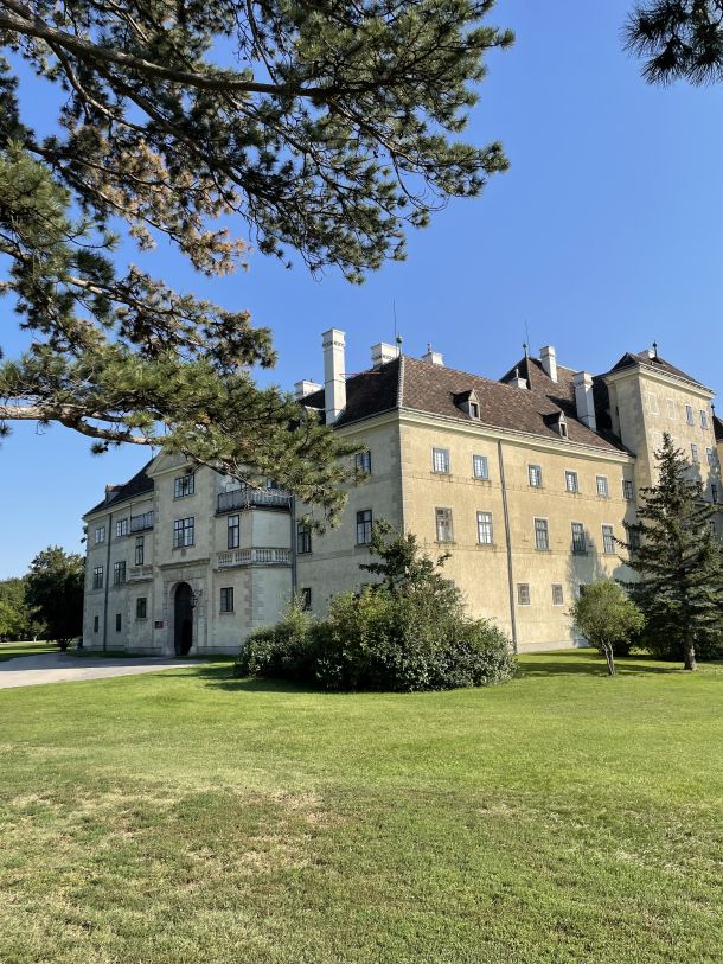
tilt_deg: +11.8
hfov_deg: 53.1
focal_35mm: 26
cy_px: 482
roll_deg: +2.6
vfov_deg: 67.3
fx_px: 724
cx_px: 362
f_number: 1.6
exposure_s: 1/2398
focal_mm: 4.2
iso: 32
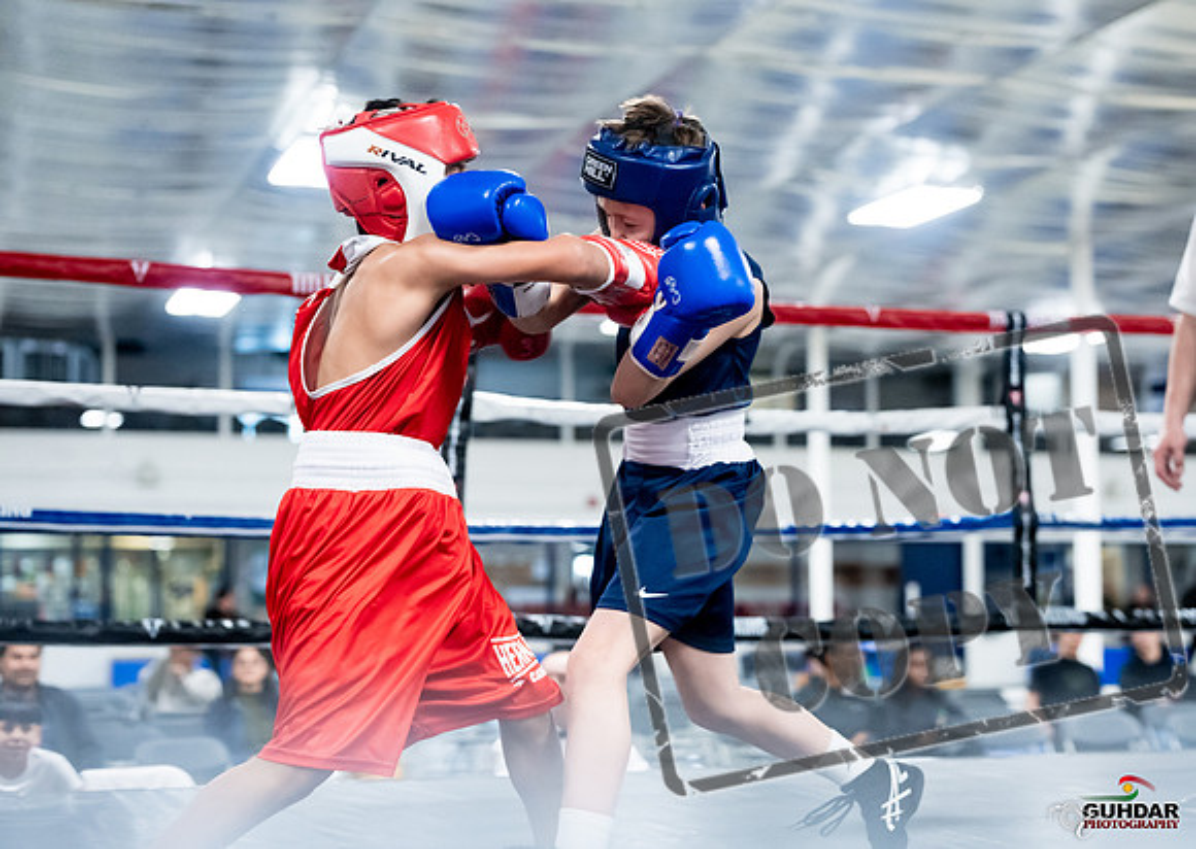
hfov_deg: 32.3
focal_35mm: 61
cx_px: 741
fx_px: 2058
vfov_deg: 23.3
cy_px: 493
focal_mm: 50
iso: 4000
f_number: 2.2
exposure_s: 1/800
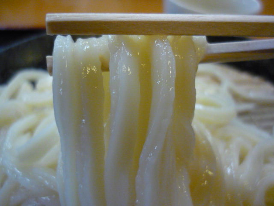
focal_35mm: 33
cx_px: 137
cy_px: 103
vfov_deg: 42.9
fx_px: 261
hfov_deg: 55.4
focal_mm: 5.5
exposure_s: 1/60
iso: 640
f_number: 2.8
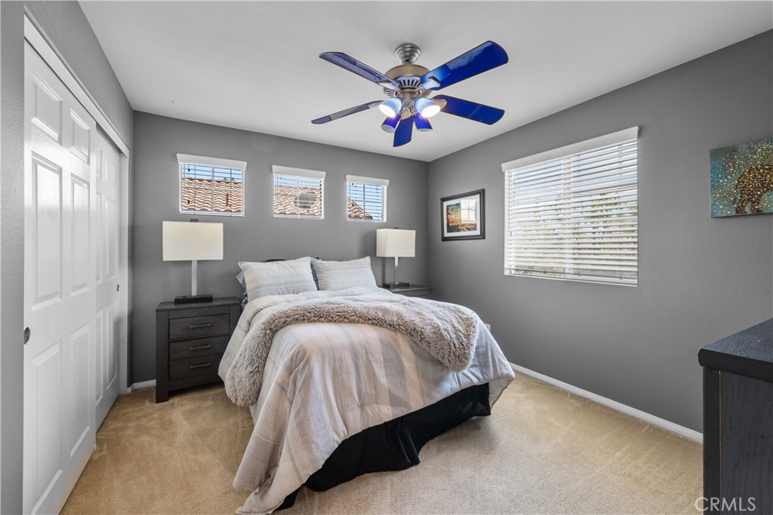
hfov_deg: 104.2
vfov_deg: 81.2
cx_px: 386
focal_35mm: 14
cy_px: 258
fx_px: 301
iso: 250
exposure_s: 1
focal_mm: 14
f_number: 9
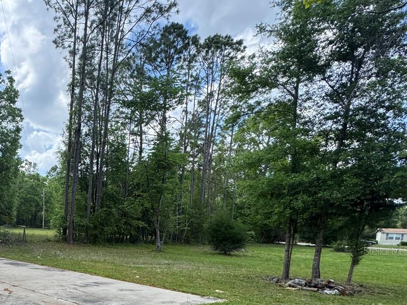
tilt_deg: -4.1
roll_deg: -0.3
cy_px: 251
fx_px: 329
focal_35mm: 28
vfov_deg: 46.7
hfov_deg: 51.5
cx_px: 5
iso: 40
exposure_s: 1/467
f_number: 2.2
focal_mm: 2.22
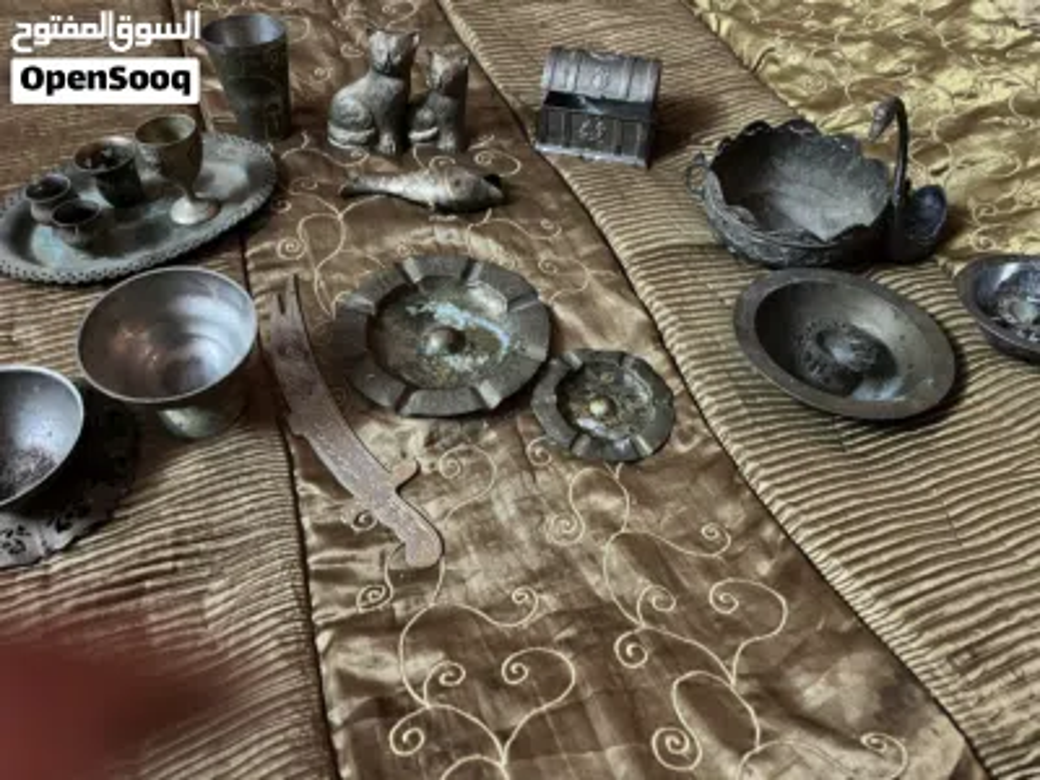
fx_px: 781
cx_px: 520
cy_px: 390
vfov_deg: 53.1
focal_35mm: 26
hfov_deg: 67.3
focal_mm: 5.1
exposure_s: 1/25
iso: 500
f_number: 1.6
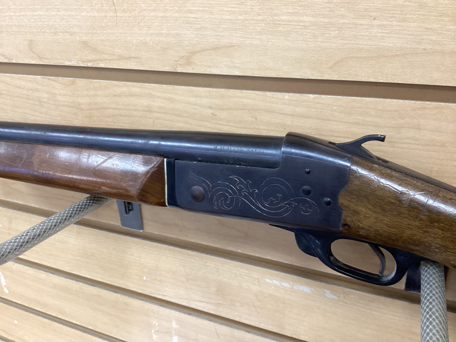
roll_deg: +0.3
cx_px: 228
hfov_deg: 58.4
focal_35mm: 31
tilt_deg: -23.7
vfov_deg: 45.4
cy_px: 171
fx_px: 408
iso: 160
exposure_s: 1/50
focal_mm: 3.3
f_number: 2.4
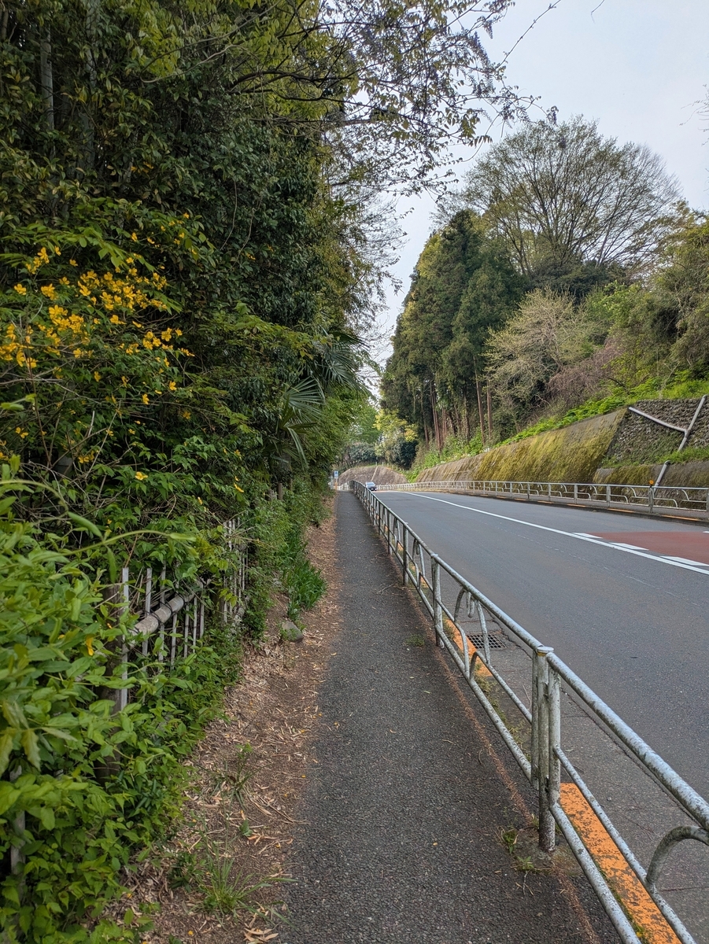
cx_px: 354
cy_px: 472
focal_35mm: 25
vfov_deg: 69.4
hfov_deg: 54.9
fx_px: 682
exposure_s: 1/1110
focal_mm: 5.43
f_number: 1.89
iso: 47
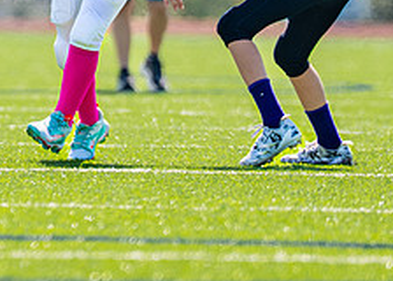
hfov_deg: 2.4
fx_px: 9577
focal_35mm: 858
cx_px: 61
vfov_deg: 1.7
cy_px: -91
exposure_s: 1/2000
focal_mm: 200
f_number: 2.8
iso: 125
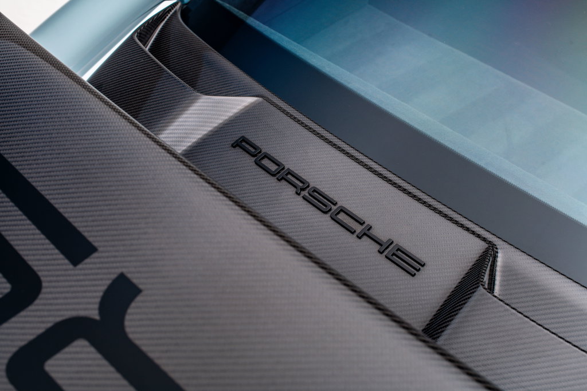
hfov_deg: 39.6
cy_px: 196
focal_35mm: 50
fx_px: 815
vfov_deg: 27.0
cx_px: 294
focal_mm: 50
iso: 100
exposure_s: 1/160
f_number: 10
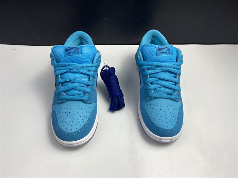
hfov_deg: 67.3
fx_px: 179
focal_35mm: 26
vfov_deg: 53.1
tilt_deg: -46.1
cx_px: 119
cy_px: 89
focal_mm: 4.25
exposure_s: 1/100
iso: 32
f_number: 1.8
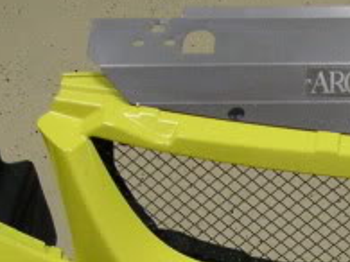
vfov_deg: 9.6
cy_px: 312
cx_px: 531
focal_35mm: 152
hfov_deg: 12.3
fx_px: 1536
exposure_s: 1/10
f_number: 2.8
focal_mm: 6.1
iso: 100
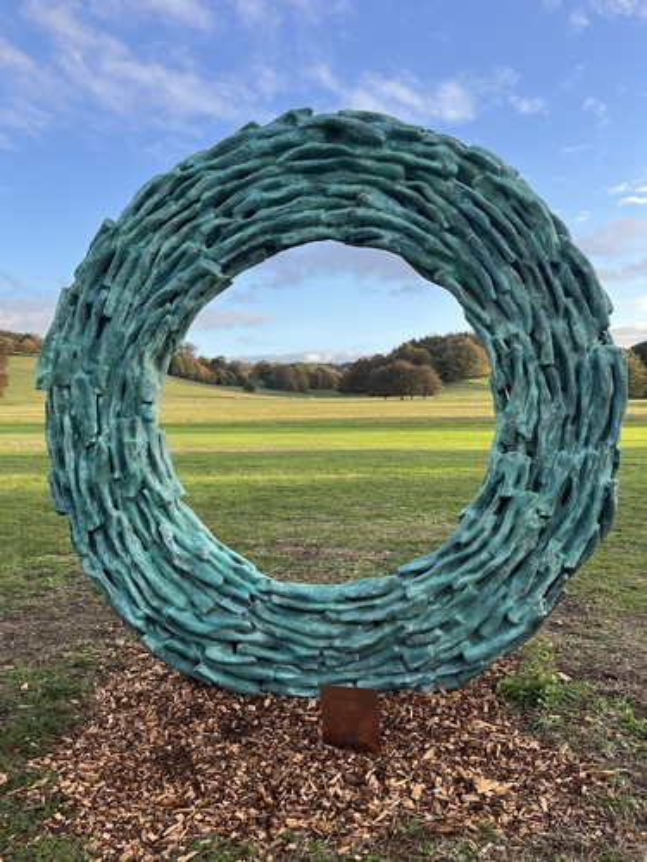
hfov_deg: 53.1
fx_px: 648
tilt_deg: -2.5
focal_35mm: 26
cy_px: 431
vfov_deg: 67.3
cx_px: 324
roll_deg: +1.4
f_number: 1.6
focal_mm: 5.1
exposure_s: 1/561
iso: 50
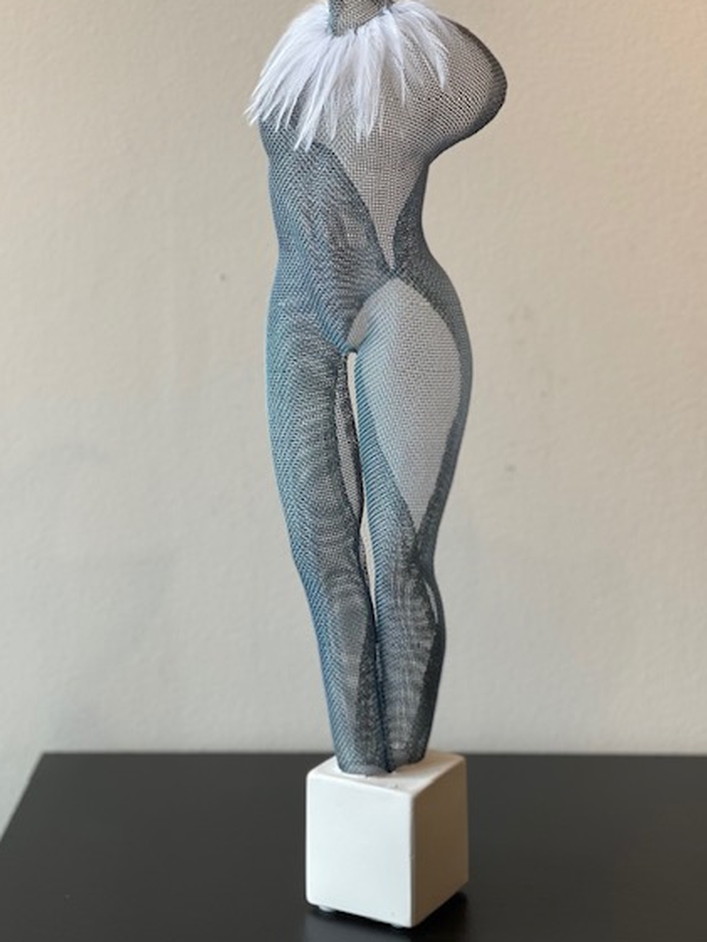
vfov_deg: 26.7
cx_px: 386
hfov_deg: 20.2
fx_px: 1987
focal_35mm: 73
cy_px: 438
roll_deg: +0.4
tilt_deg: -11.0
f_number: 2.2
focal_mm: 7.5
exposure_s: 1/100
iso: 25
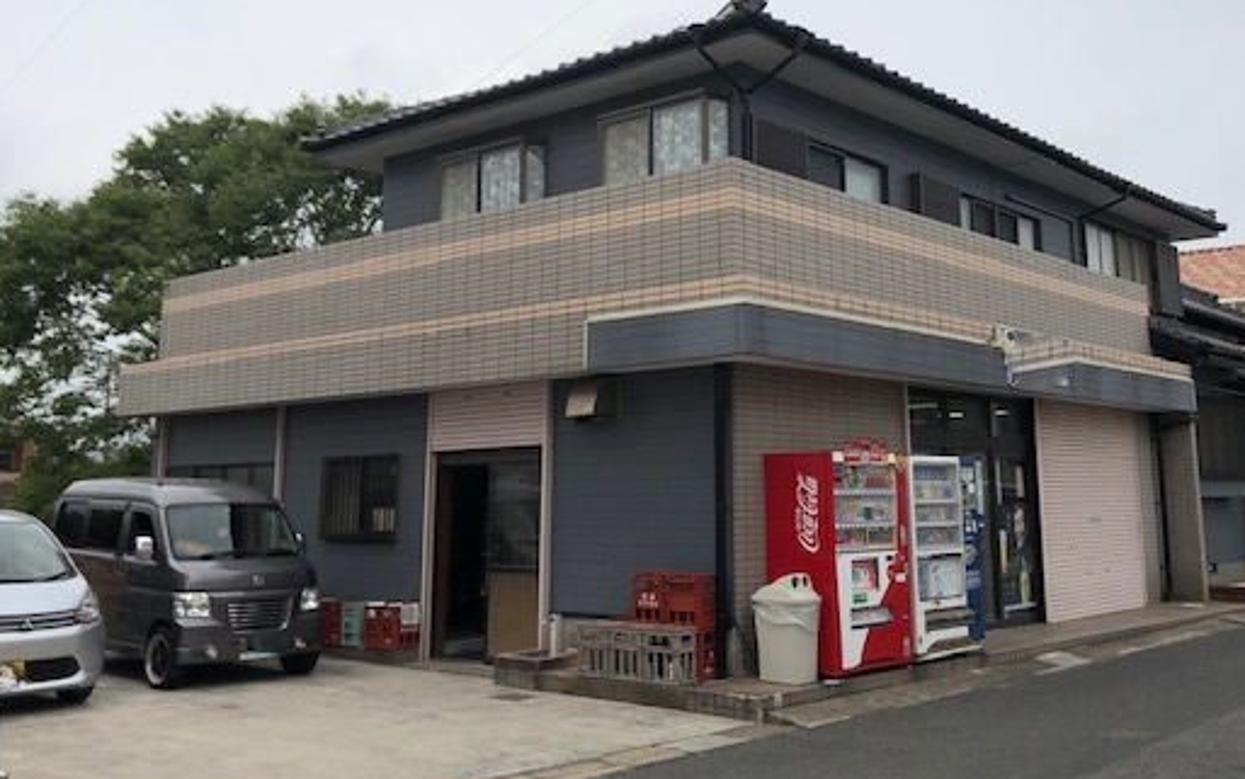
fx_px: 1256
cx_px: 714
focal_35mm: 37
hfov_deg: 52.5
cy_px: 262
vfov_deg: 34.2
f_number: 1.8
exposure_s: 1/6024
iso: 25
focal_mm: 3.99
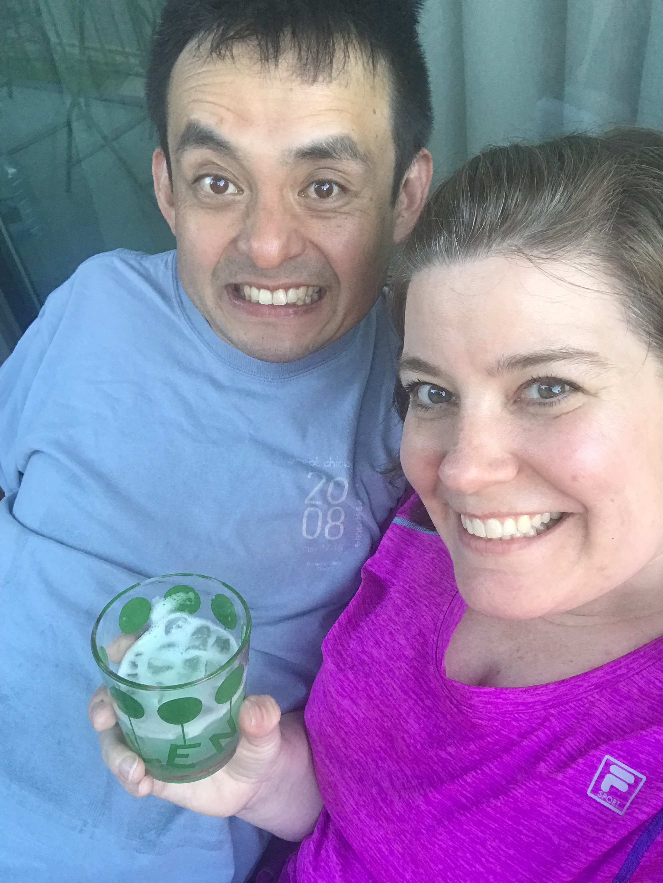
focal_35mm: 32
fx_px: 816
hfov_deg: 44.2
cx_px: 332
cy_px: 442
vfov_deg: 56.8
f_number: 2.2
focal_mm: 2.87
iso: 40
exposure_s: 1/30
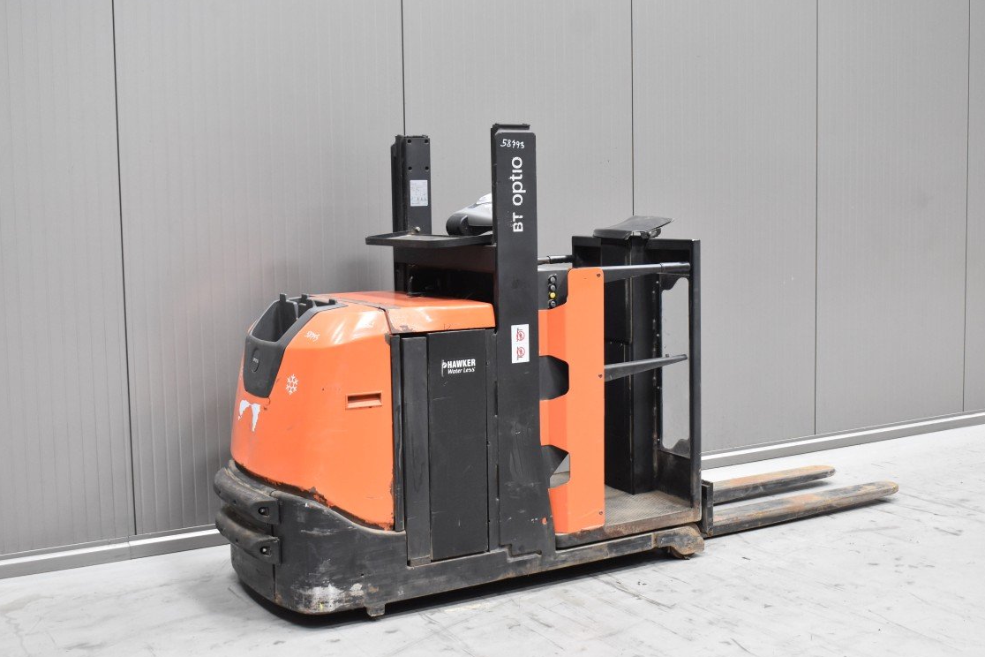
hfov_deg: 44.9
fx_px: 1191
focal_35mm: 44
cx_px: 497
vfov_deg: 30.8
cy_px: 316
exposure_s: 1/25
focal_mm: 27
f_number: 5
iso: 1600
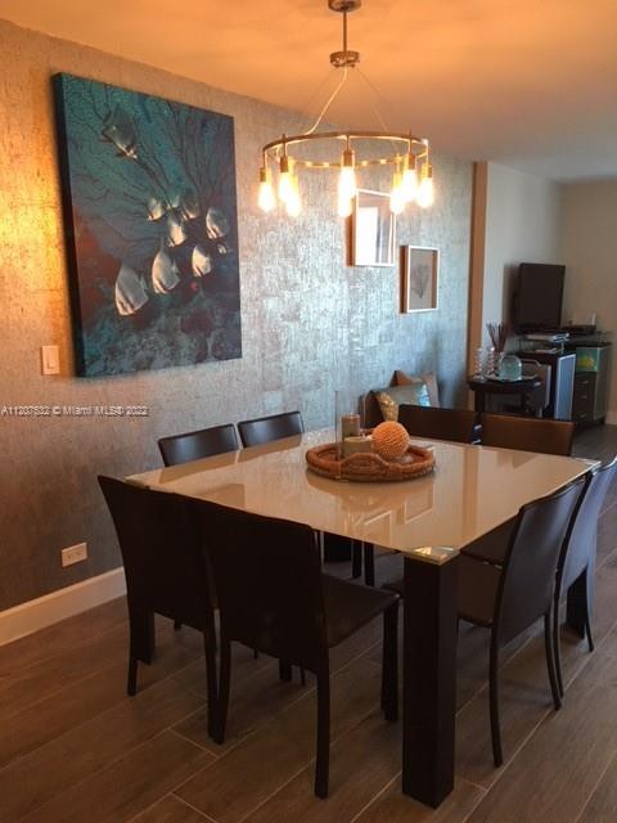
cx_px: 308
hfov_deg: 48.2
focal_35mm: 29
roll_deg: -0.1
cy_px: 412
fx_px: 689
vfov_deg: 61.7
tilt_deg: -10.6
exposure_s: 1/30
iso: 125
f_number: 2.2
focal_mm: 4.15
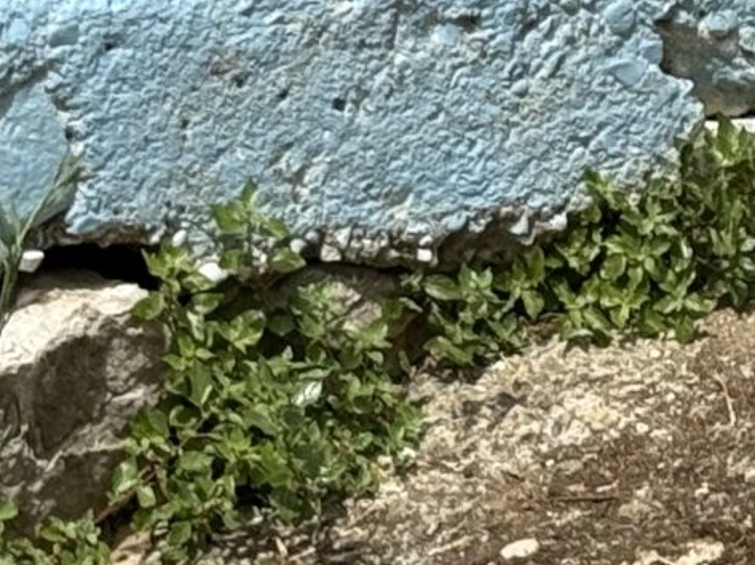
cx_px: 571
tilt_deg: -2.2
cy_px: -824
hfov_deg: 7.6
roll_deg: -0.9
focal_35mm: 260
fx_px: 5666
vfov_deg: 5.5
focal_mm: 6.76
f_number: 1.78
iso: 64
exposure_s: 1/6536
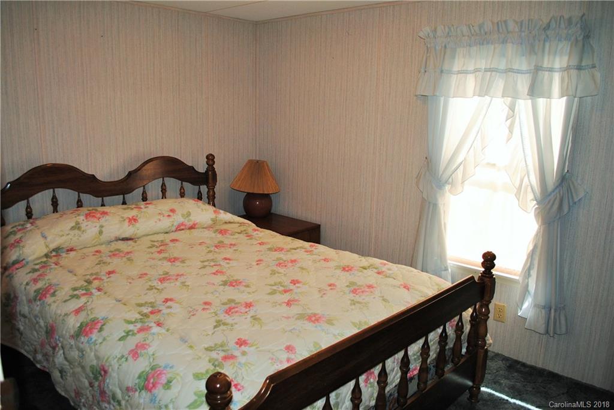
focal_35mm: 27
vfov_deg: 48.0
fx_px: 461
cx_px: 307
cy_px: 205
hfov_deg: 67.4
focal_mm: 18
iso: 200
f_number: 3.5
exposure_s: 1/60
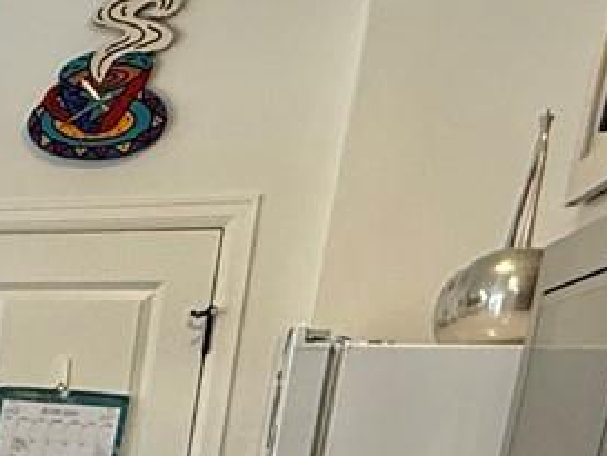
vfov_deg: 15.2
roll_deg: -0.5
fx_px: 1439
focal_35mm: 82
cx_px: -449
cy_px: 852
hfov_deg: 18.9
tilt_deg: -15.2
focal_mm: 2.22
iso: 200
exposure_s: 1/120
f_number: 2.2
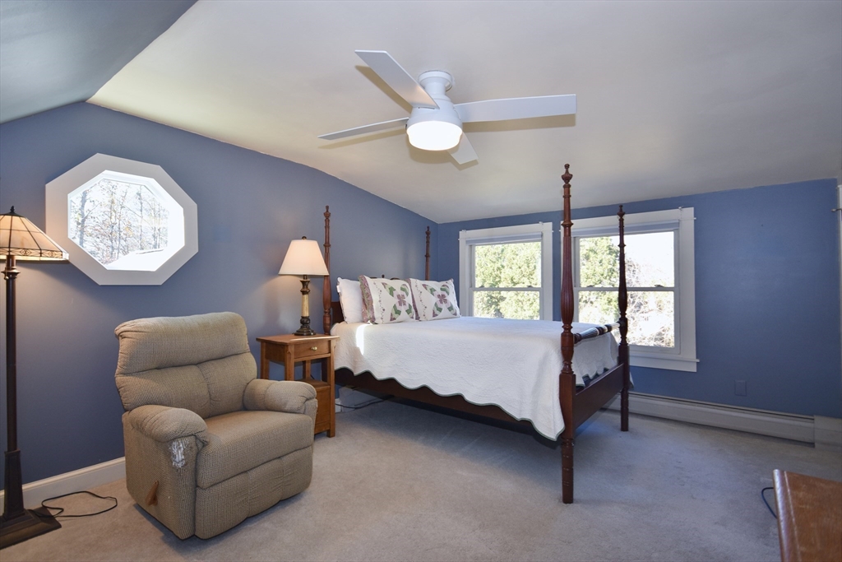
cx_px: 421
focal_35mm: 18
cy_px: 281
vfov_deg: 67.4
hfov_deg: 90.0
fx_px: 421
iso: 220
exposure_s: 1/60
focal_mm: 12
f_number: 4.5
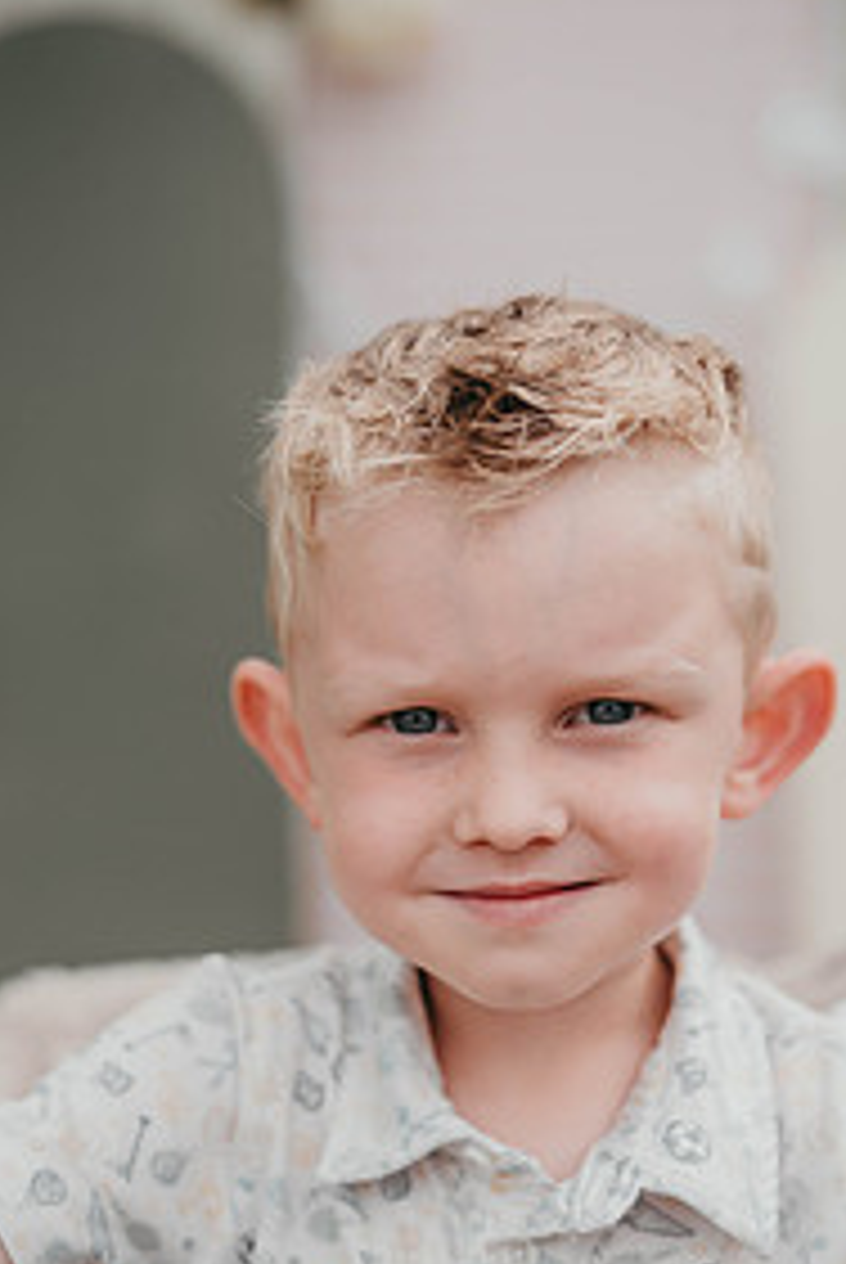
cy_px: 823
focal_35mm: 56
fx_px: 1969
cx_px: 446
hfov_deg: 24.2
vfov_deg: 35.3
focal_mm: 35
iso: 50
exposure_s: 1/2000
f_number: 1.8
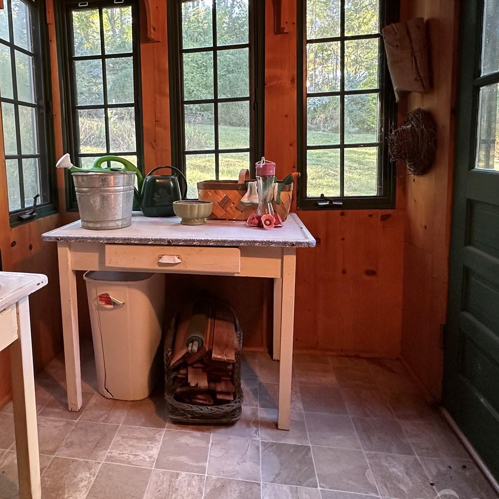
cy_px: 197
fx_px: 375
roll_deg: +1.0
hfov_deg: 66.4
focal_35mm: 23
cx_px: 192
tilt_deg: -6.7
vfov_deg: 66.5
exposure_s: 1/60
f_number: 2.2
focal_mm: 2.22
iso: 400
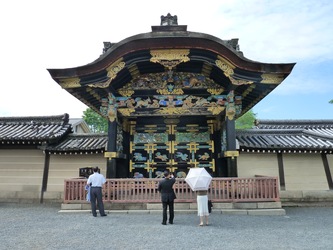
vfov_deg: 54.9
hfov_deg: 69.4
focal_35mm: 25
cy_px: 125
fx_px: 240
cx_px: 166
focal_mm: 4.1
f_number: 4
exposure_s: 1/400
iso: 200
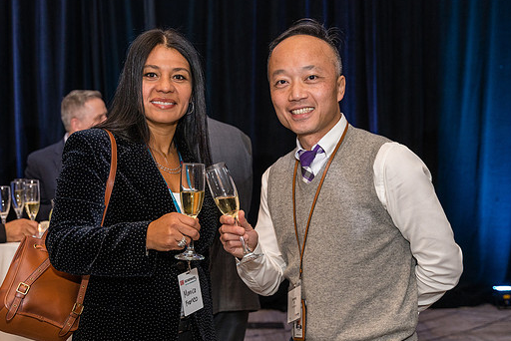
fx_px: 738
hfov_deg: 38.2
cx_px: 247
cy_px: 201
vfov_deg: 26.0
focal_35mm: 52
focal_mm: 40
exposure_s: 1/200
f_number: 3.5
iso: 1600
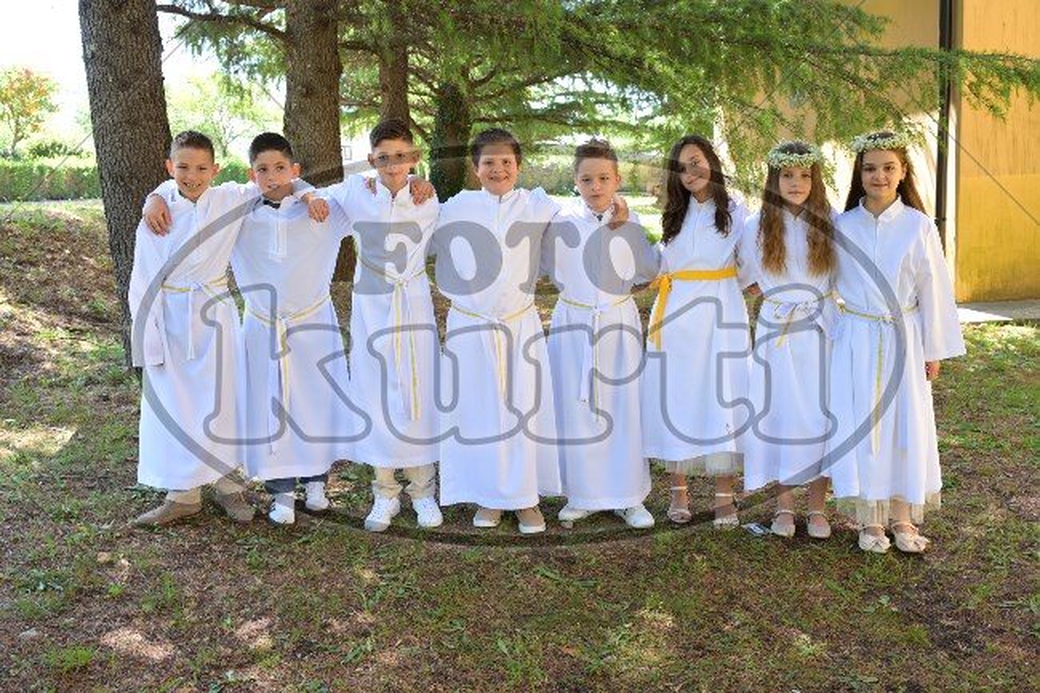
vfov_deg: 39.9
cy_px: 346
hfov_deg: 57.2
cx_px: 520
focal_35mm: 33
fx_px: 953
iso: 640
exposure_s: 1/160
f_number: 5.6
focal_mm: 33
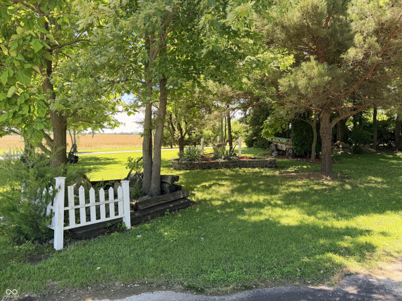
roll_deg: +0.7
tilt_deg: -3.4
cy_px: 150
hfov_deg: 71.6
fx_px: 279
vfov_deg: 56.8
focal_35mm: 24
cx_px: 201
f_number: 1.78
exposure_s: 1/677
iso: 100
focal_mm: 6.76
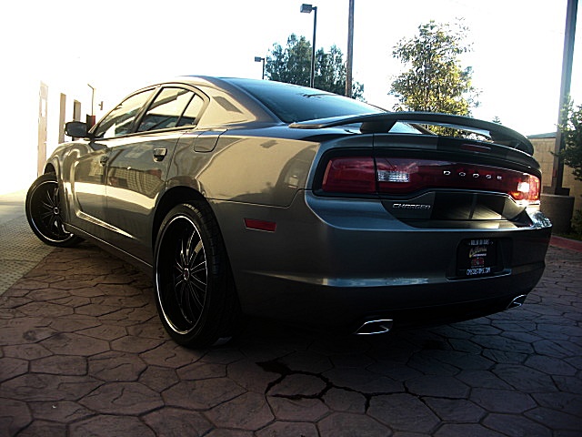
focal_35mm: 36
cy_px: 218
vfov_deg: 39.7
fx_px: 605
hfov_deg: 51.4
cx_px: 291
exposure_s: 1/125
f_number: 2.8
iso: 50
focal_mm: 6.3
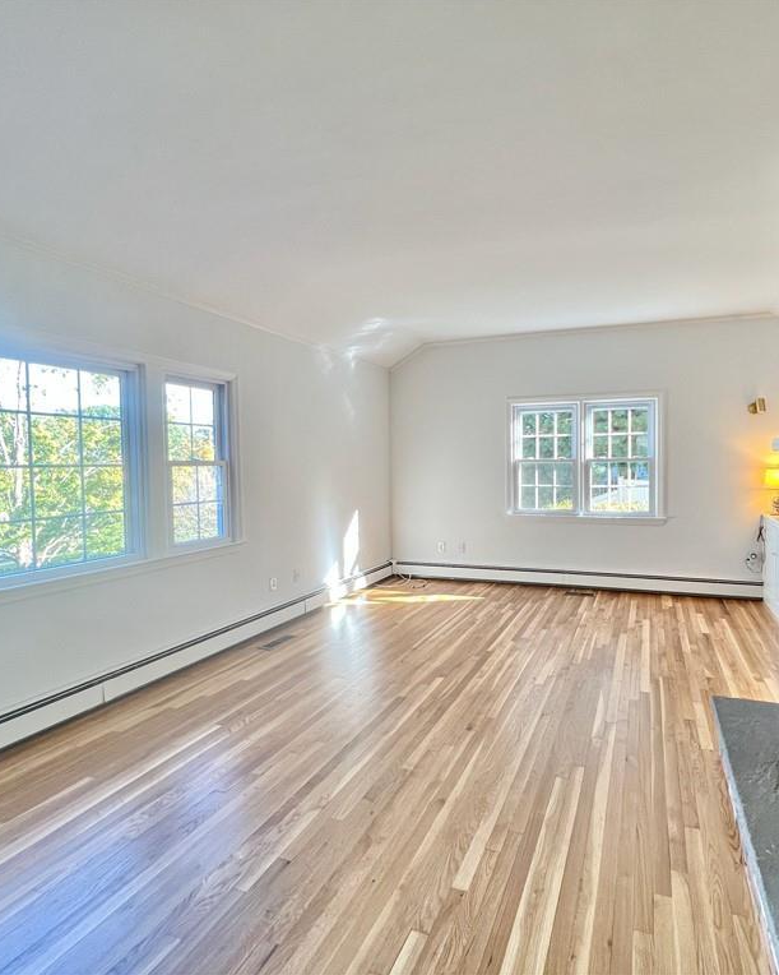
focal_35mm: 17
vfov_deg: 89.6
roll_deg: +0.6
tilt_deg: -3.7
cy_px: 486
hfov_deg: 75.9
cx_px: 474
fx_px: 490
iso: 160
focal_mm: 1.57
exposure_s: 1/120
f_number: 1.8
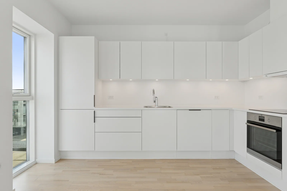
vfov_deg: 59.5
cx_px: 144
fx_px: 167
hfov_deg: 81.2
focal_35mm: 21
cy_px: 96
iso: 200
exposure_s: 1/80
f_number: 8
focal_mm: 14
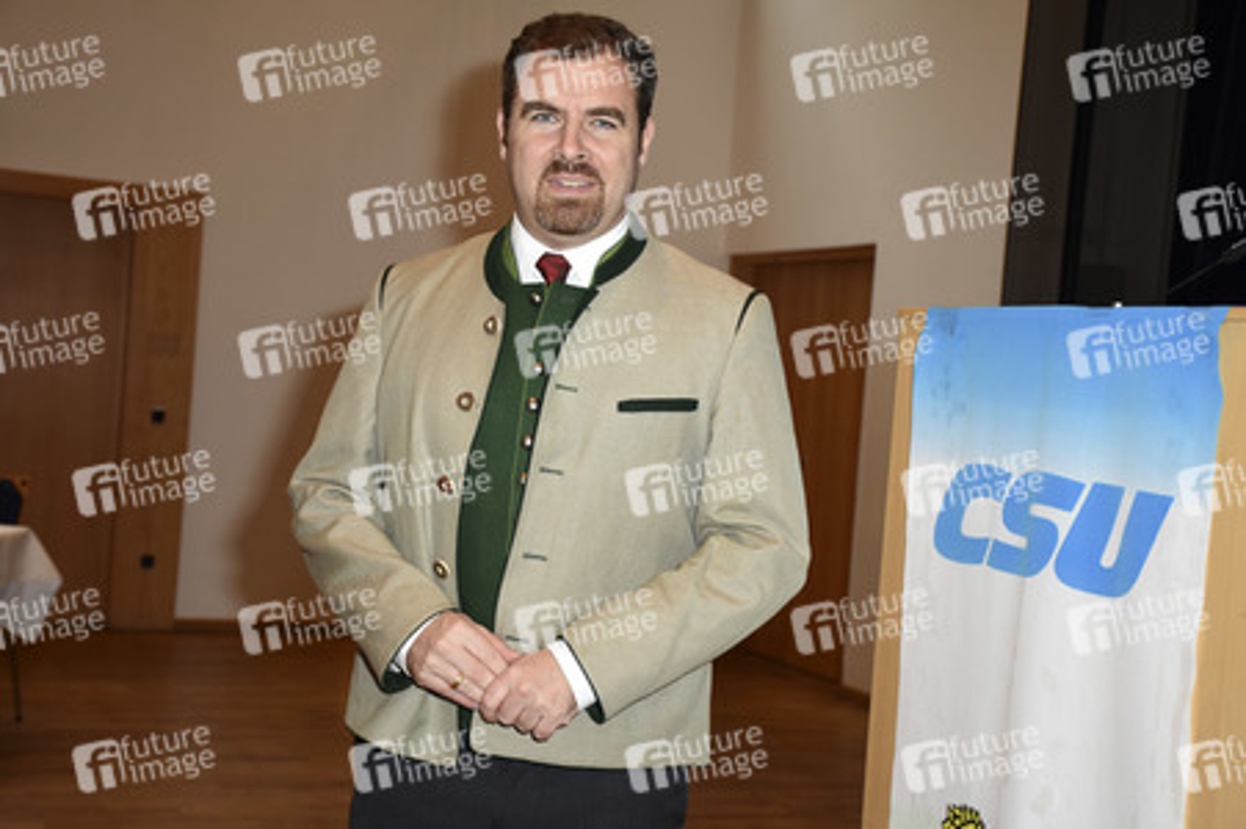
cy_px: 414
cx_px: 623
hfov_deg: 33.4
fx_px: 2075
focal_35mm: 60
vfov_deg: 22.6
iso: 640
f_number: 4.5
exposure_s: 1/100
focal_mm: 40
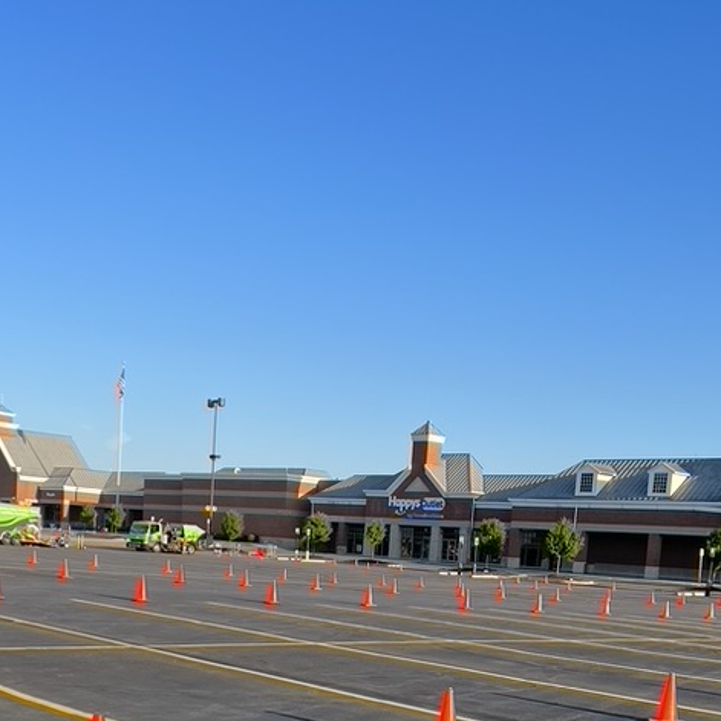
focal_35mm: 50
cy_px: 675
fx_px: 1178
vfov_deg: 32.0
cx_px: 378
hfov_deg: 34.0
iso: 50
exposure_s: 1/2123
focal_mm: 5.7
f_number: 1.5
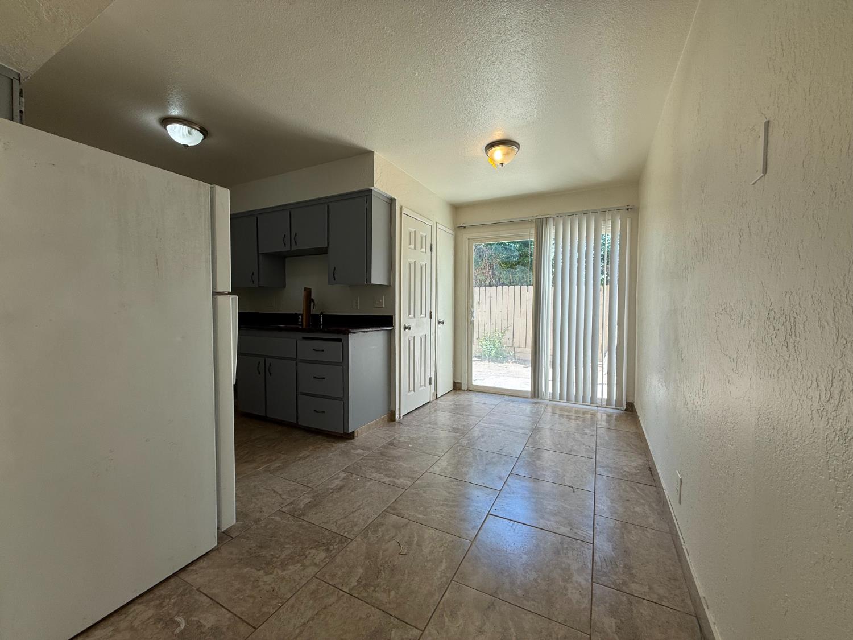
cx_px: 426
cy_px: 320
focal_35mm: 14
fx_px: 345
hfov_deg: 102.1
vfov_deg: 85.7
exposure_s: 1/120
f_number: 2.2
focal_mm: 2.22
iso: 64
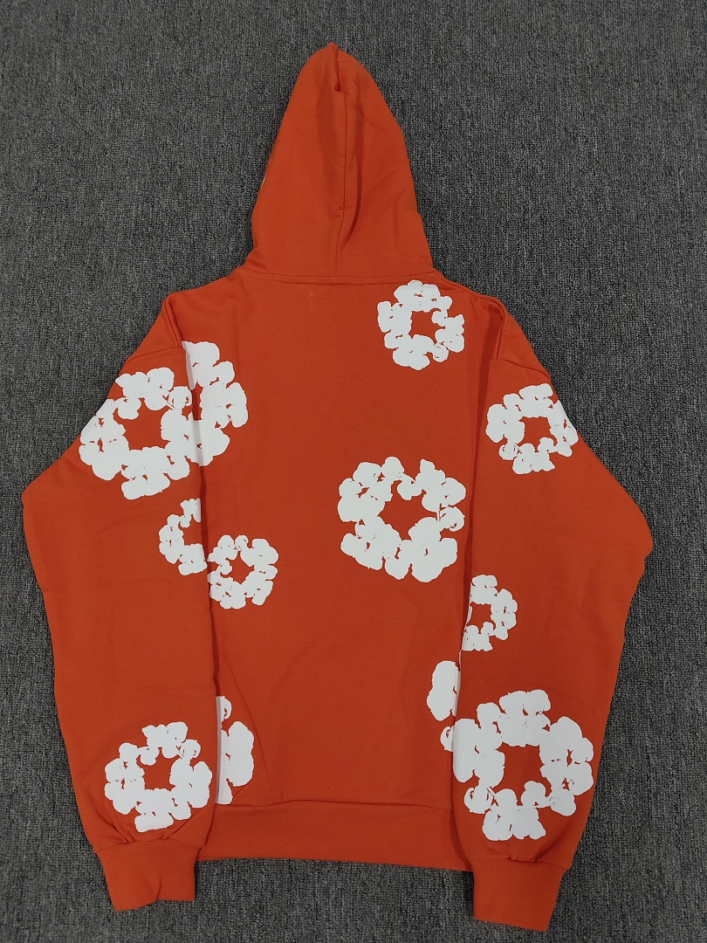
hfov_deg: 56.8
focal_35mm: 24
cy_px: 472
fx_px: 654
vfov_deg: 71.6
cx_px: 354
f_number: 1.88
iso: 950
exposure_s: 1/100
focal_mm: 5.56
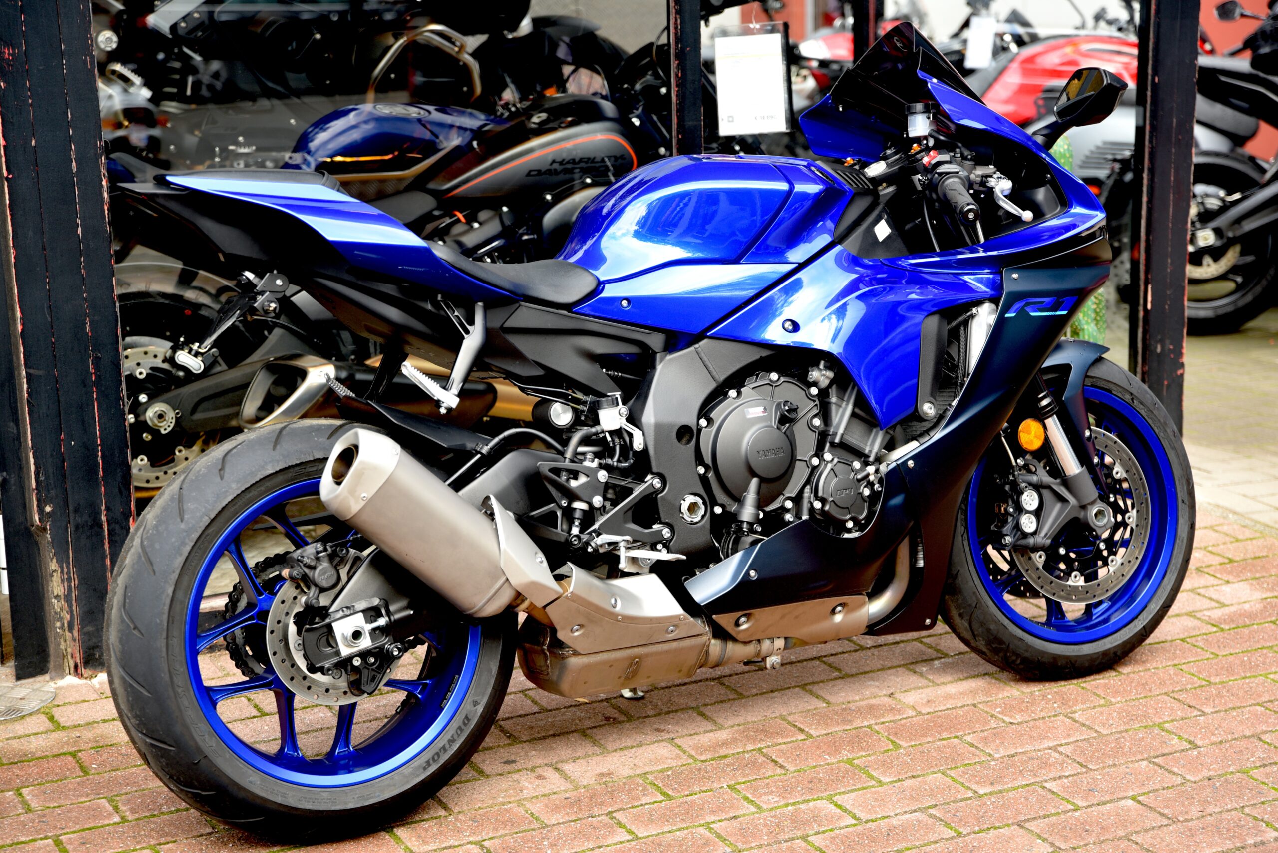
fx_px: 2308
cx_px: 639
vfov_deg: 20.9
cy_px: 426
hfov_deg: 30.9
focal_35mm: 65
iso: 200
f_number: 3.5
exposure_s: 1/60
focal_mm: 65
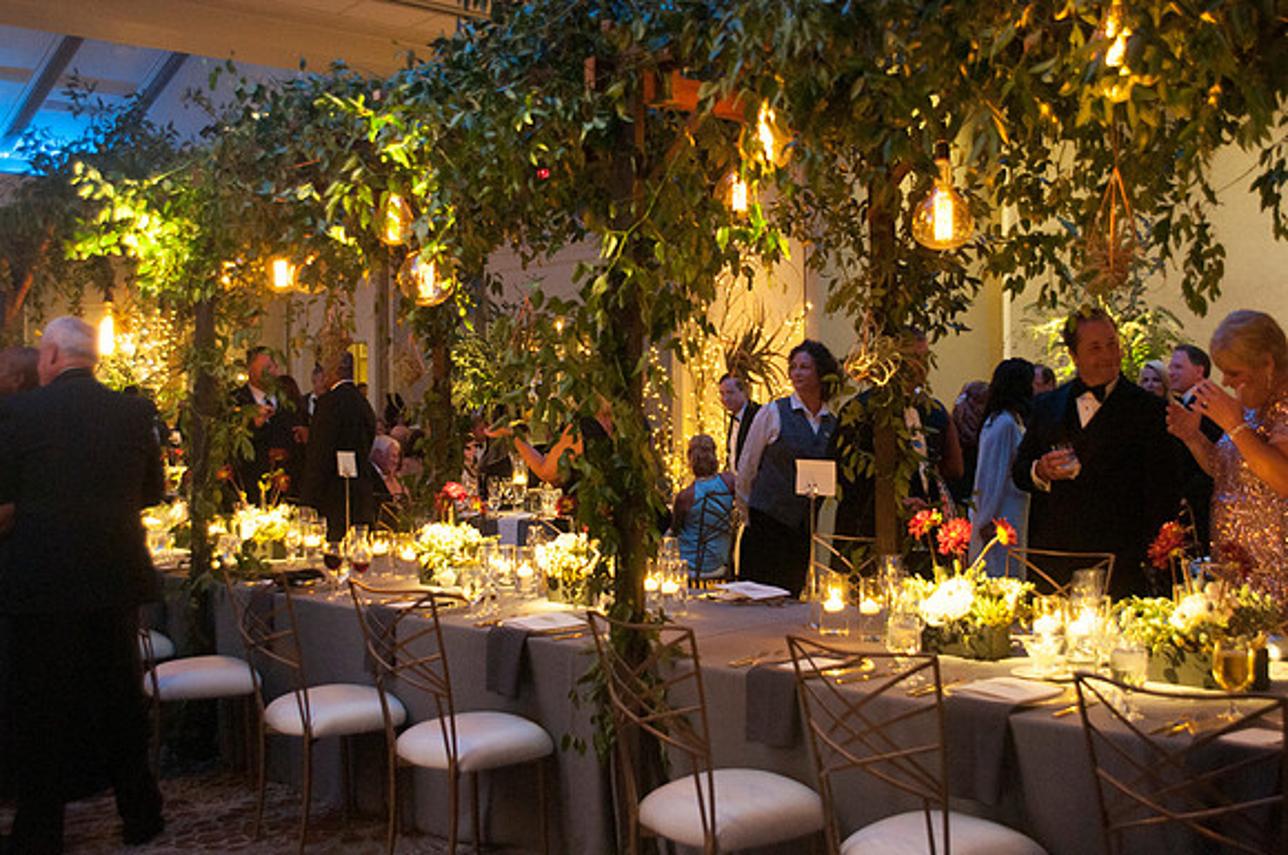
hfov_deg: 48.0
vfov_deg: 32.9
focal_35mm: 40
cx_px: 644
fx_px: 1447
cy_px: 428
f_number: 2.8
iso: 1000
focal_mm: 27
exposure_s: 1/50
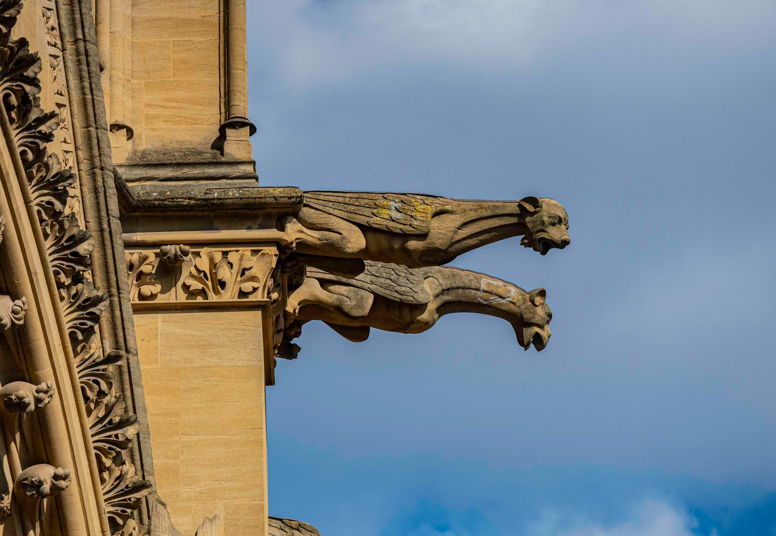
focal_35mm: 217
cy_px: 278
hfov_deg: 9.4
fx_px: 4733
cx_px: 417
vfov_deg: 6.5
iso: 1000
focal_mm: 200
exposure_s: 1/5000
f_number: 7.1
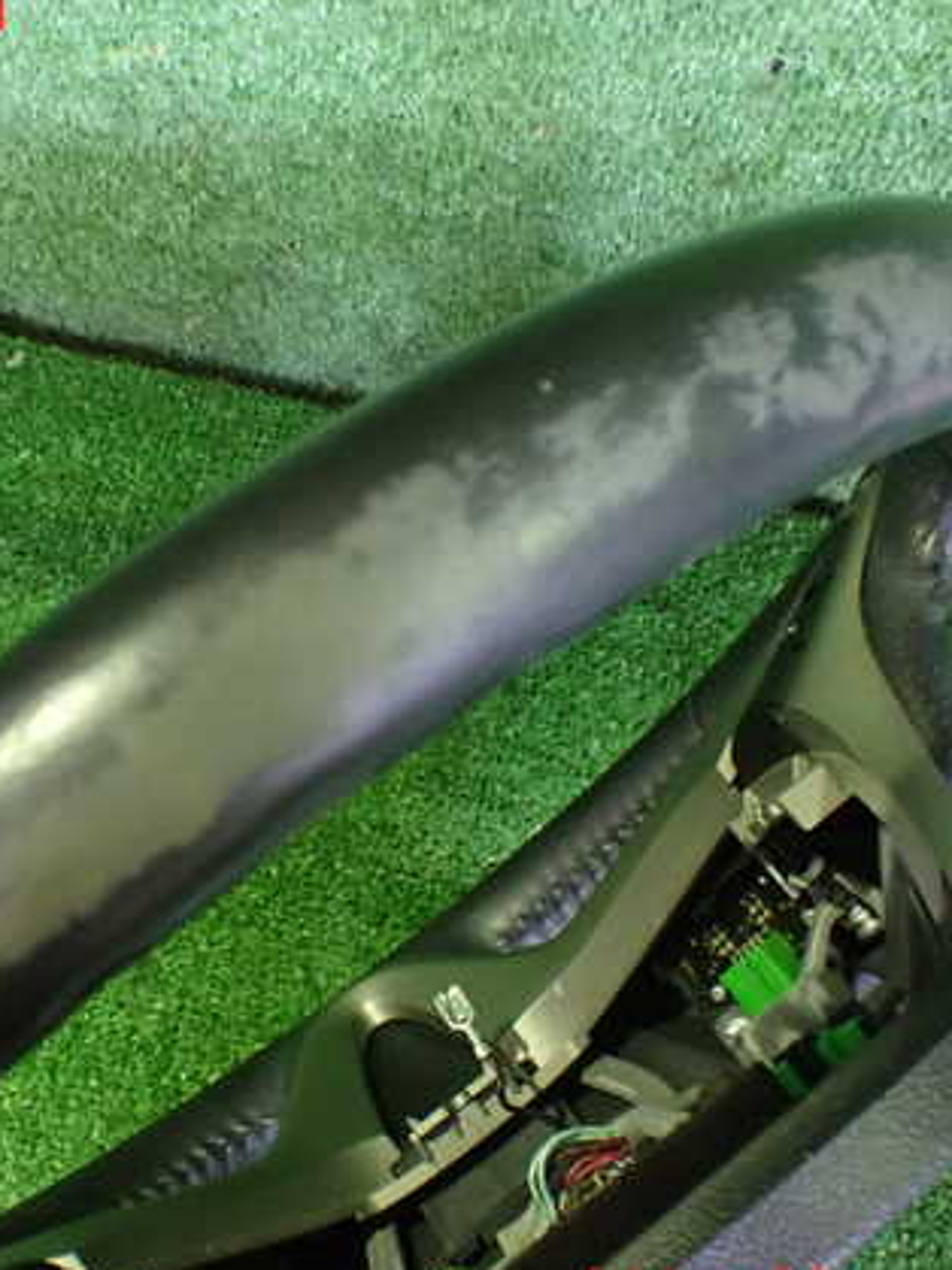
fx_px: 1578
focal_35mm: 43
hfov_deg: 33.4
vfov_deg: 43.9
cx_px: 364
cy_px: 655
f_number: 2.3
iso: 1250
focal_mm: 5.4
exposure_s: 1/30
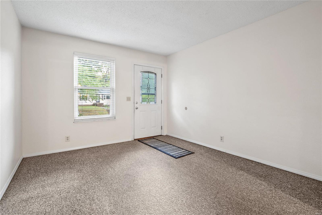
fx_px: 143
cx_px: 161
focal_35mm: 16
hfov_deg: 96.7
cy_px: 108
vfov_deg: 73.7
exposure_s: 1
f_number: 6.3
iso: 400
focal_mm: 8
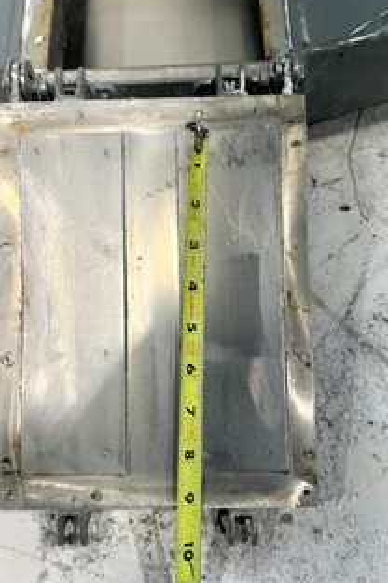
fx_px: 517
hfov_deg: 41.1
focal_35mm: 32
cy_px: 290
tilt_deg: -62.0
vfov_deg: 58.7
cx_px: 190
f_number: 1.78
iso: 100
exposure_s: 1/120
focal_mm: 6.86
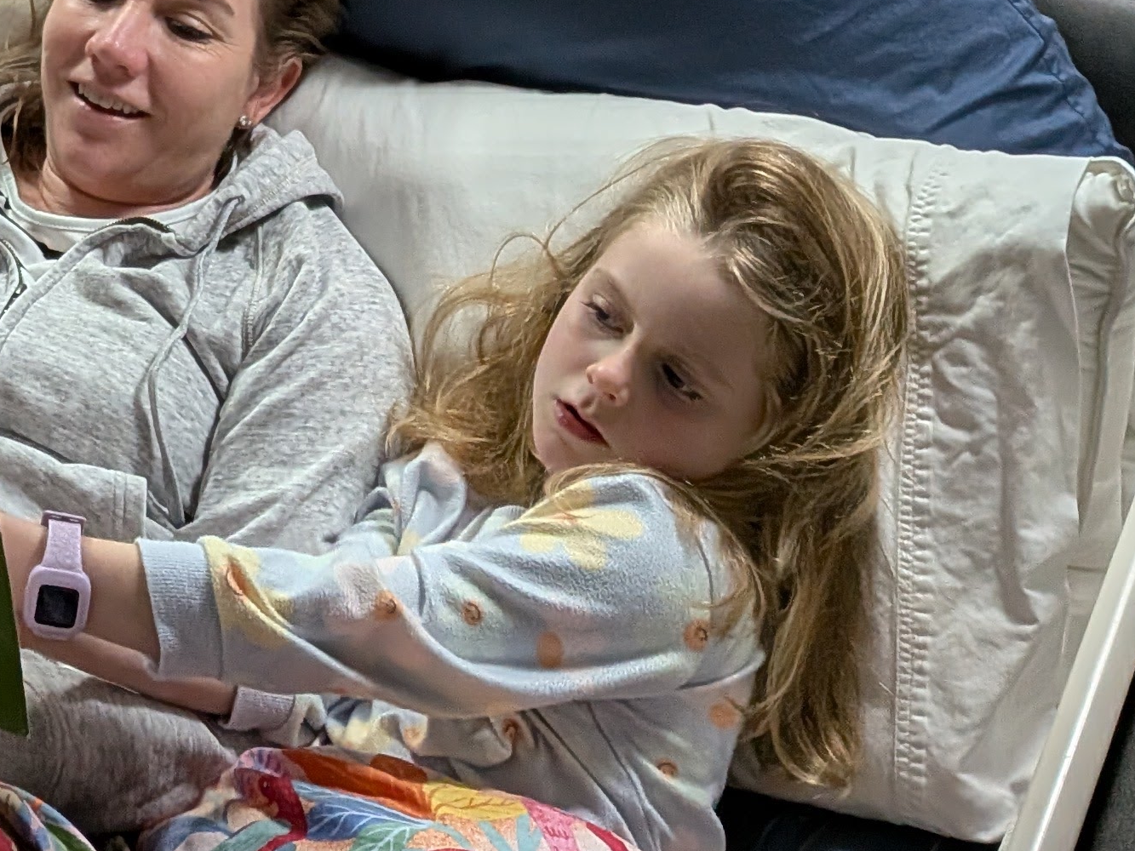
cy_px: -261
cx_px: -162
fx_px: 2361
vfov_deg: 18.9
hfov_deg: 24.9
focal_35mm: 72
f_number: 1.7
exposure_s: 1/50
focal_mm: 4.53
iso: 32
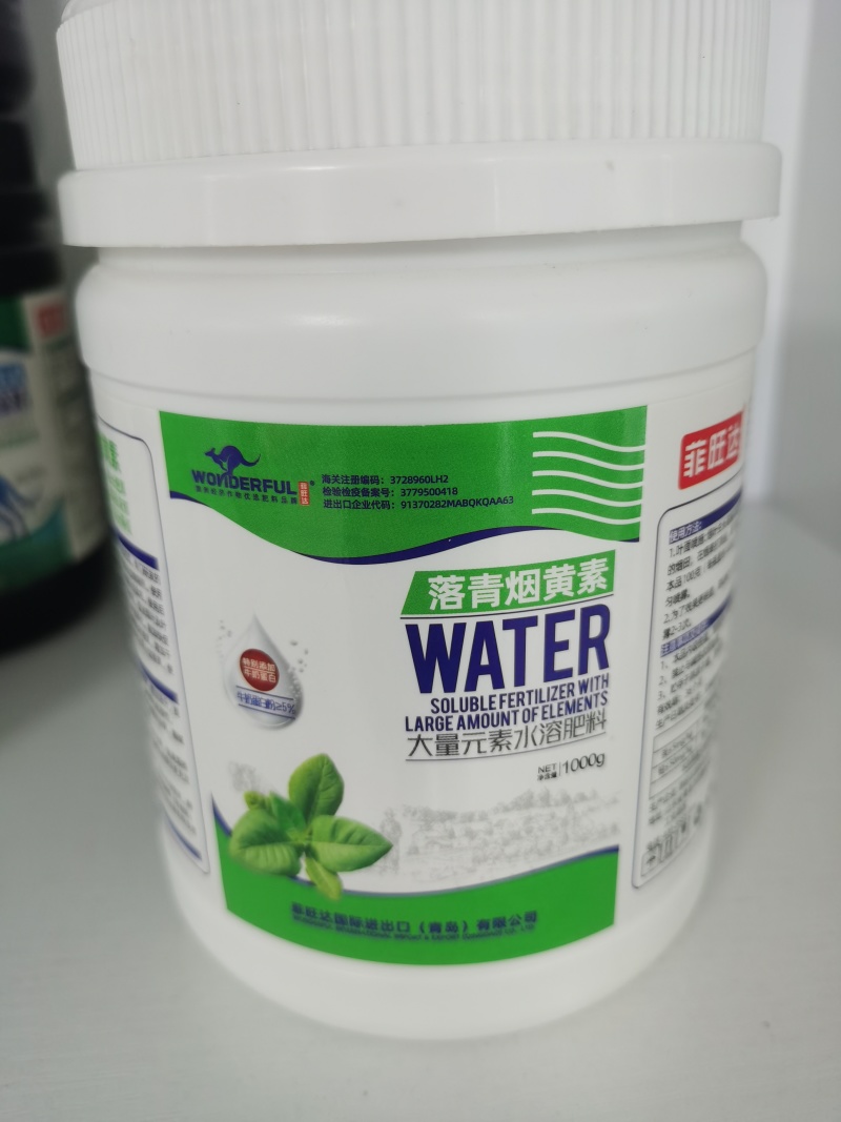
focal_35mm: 27
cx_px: 420
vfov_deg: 65.3
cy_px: 561
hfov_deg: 51.3
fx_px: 875
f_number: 1.8
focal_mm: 5.58
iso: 160
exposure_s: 1/60
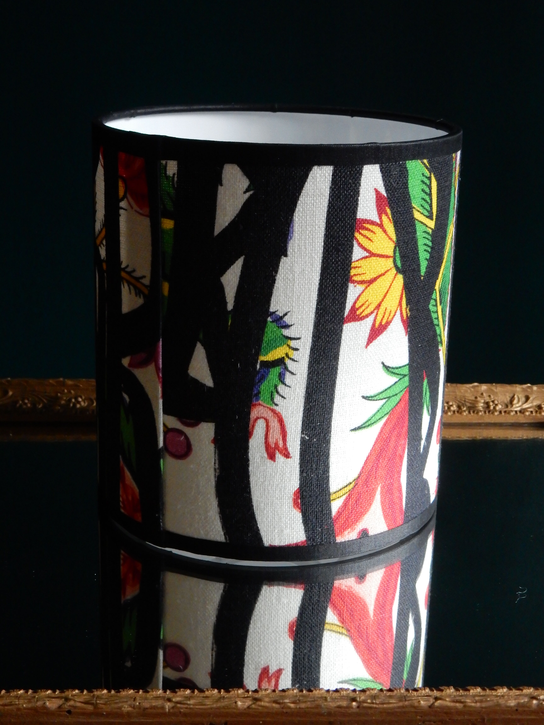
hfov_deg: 24.4
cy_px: 362
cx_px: 272
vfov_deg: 32.2
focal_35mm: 60
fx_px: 1257
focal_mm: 10.7
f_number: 4.5
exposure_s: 1/40
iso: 720
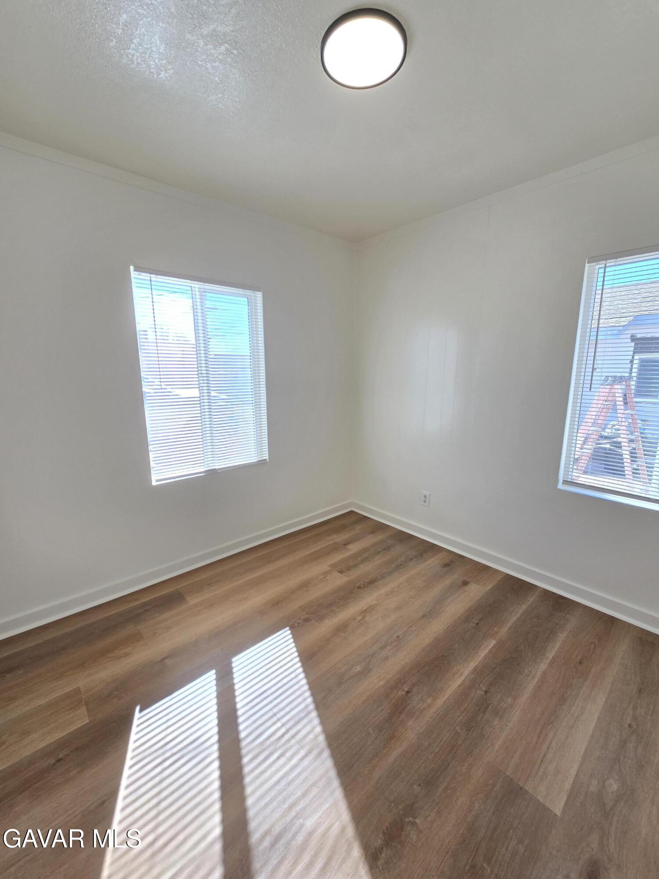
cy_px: 440
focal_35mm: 13
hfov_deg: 89.9
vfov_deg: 106.2
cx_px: 330
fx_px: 330
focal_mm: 2.2
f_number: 2.2
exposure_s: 1/182
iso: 50
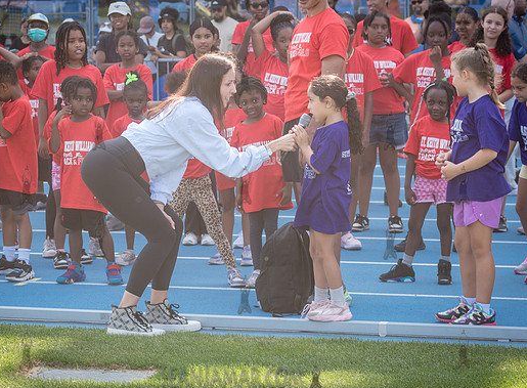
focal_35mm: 111
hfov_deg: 17.8
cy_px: 168
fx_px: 1679
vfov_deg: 13.2
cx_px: 229
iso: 400
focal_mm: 80
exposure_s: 1/500
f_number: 5
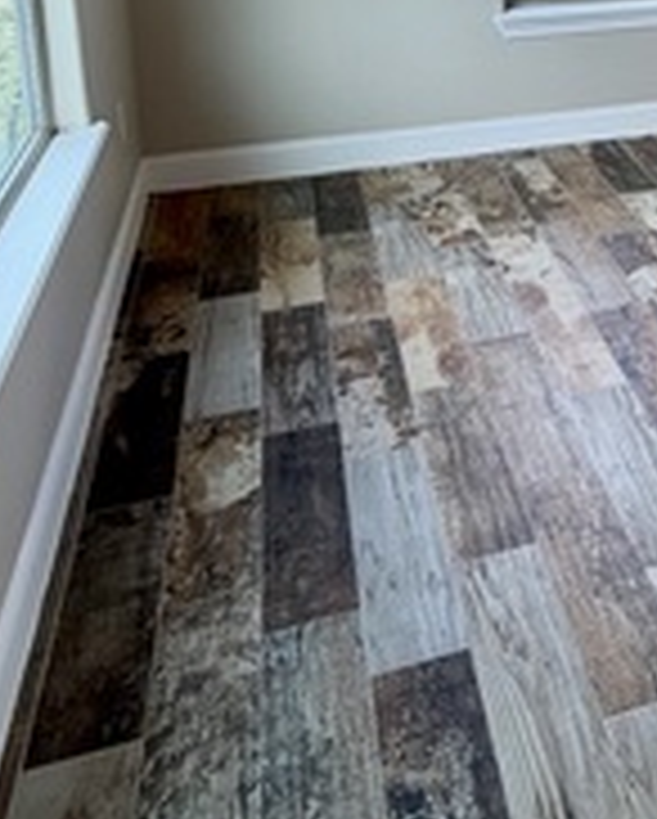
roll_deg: -0.5
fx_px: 874
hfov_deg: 39.5
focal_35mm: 36
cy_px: -40
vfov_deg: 41.9
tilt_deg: -12.0
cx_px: 531
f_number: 2.2
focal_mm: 2.22
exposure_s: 1/120
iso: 64
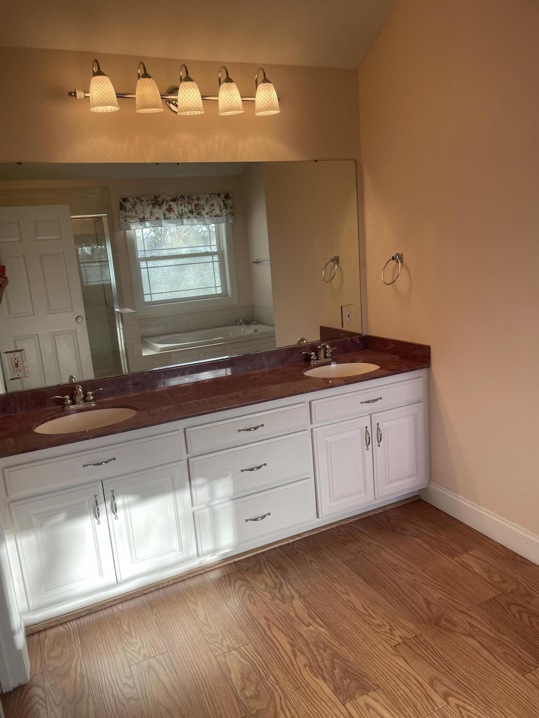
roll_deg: +4.5
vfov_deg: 67.3
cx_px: 270
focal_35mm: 26
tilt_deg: -10.1
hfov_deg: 53.1
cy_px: 359
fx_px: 540
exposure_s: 1/318
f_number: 1.6
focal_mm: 4.2
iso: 32
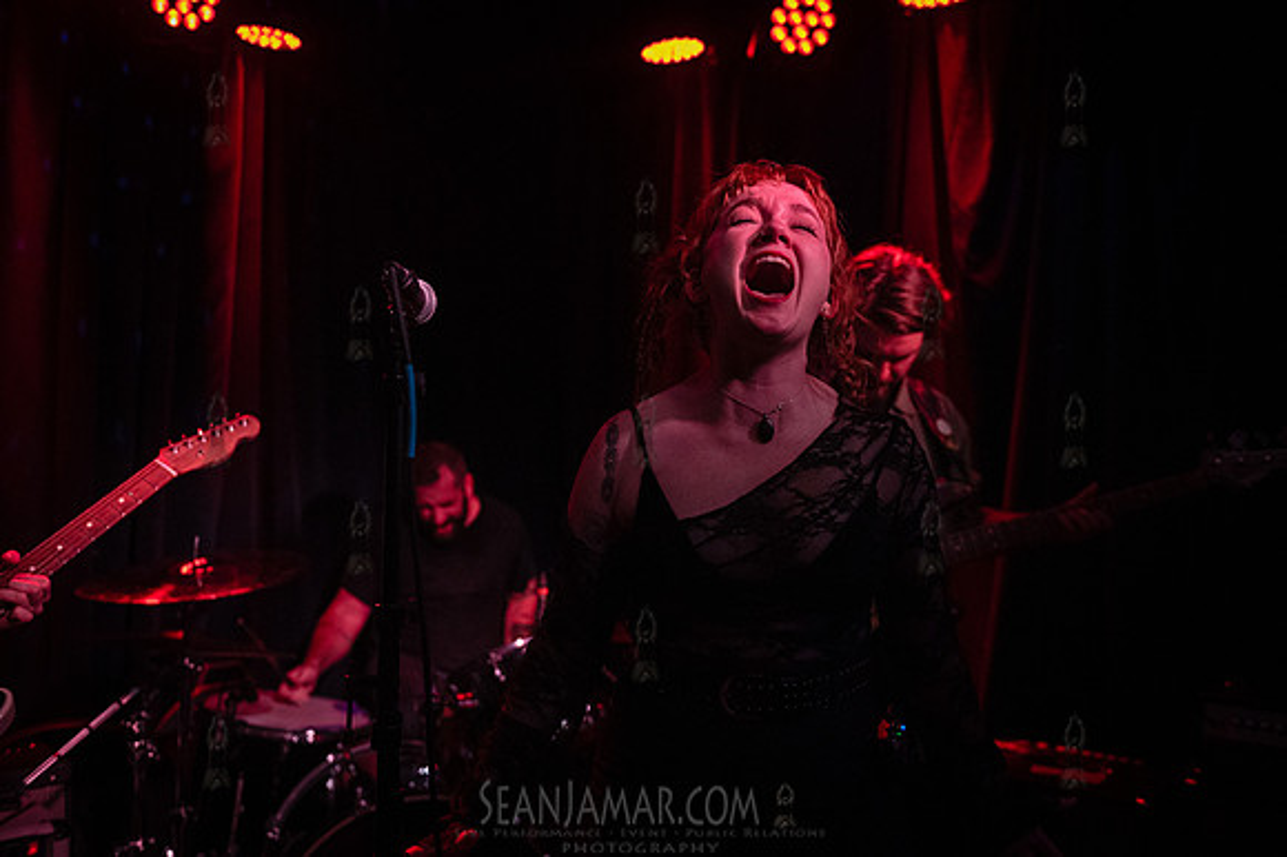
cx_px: 644
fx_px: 1143
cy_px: 428
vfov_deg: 41.1
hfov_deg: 58.7
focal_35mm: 32
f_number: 3.2
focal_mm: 32
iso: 10000
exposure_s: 1/400
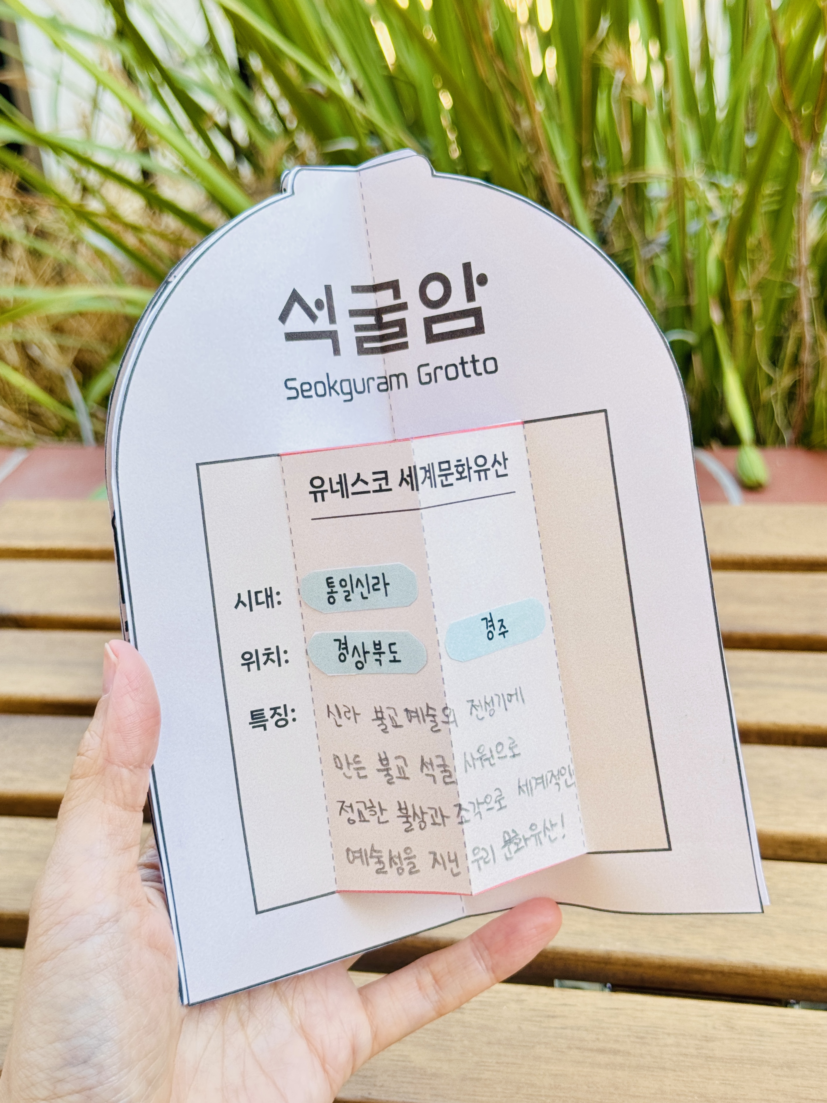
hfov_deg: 30.3
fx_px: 1529
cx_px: 414
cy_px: 552
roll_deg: +5.6
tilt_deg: -26.6
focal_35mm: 48
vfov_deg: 39.7
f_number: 1.78
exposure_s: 1/140
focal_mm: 6.76
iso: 64
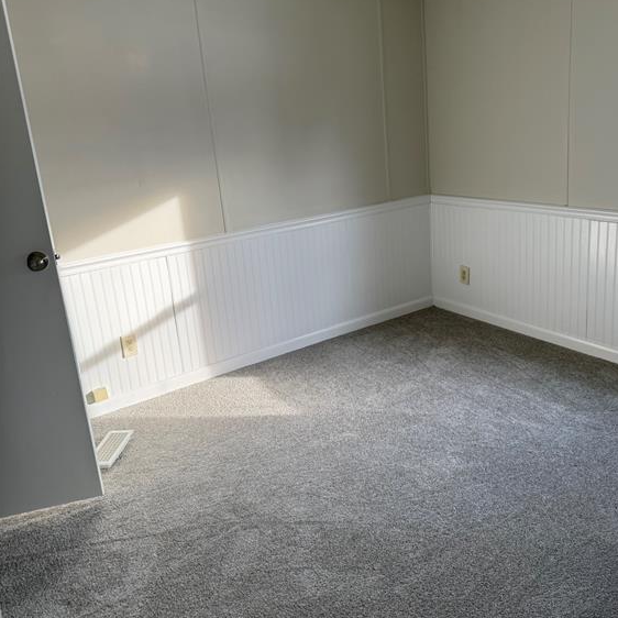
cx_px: 313
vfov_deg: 55.4
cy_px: 266
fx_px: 586
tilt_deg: -14.1
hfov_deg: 55.6
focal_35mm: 29
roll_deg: +5.8
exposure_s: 1/272
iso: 80
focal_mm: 6.76
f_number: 1.78
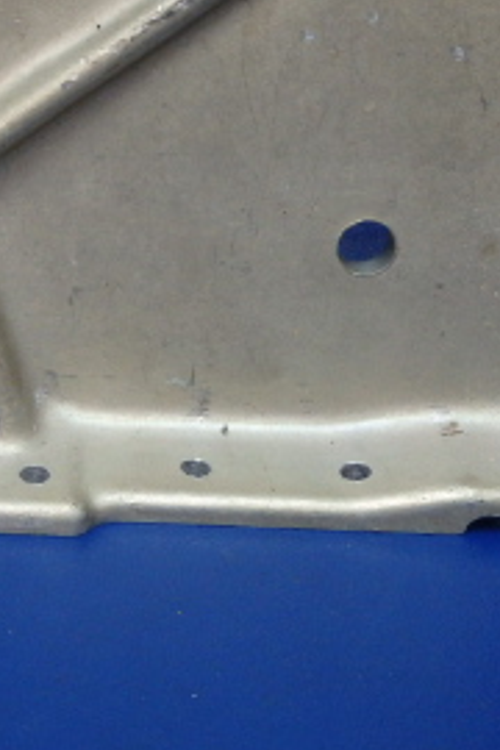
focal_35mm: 69
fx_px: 1437
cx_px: -56
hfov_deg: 18.9
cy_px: 172
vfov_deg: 28.7
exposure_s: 1/30
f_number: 3.9
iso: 400
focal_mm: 5
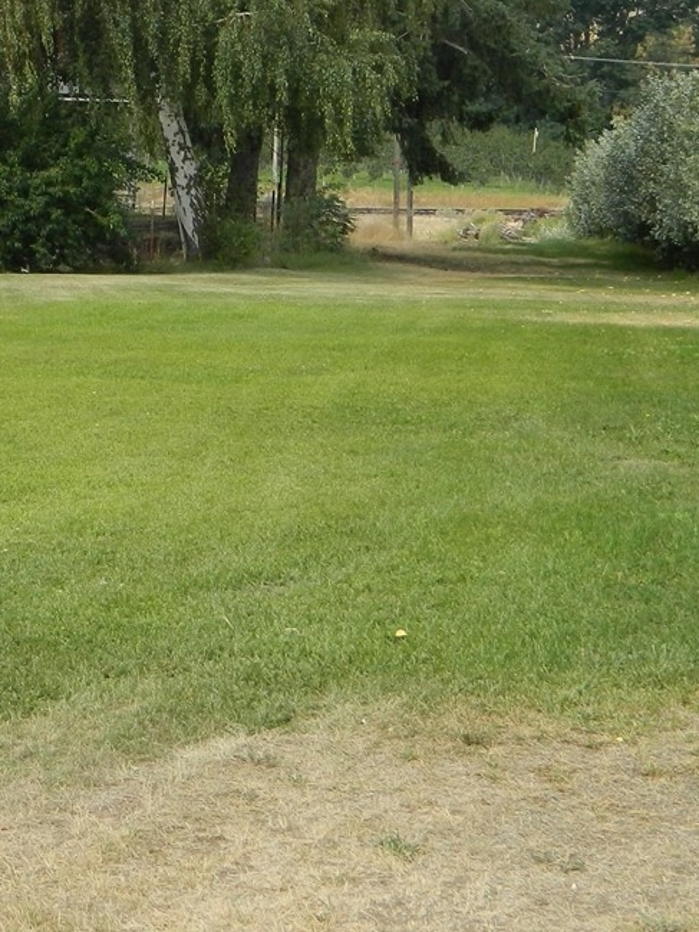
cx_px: -90
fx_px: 2721
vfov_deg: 19.2
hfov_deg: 14.3
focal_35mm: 101
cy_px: 166
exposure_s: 1/500
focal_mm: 7.3
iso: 80
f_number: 3.5
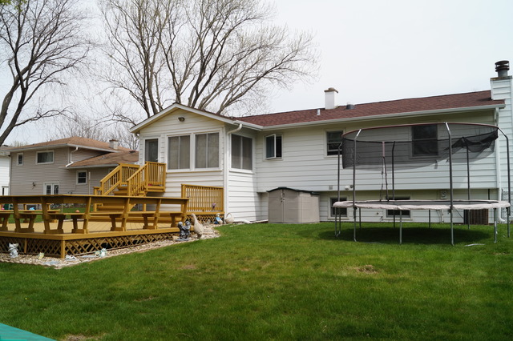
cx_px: 256
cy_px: 170
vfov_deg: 43.6
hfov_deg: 62.0
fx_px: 427
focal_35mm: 30
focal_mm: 20
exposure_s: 1/80
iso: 100
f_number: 14
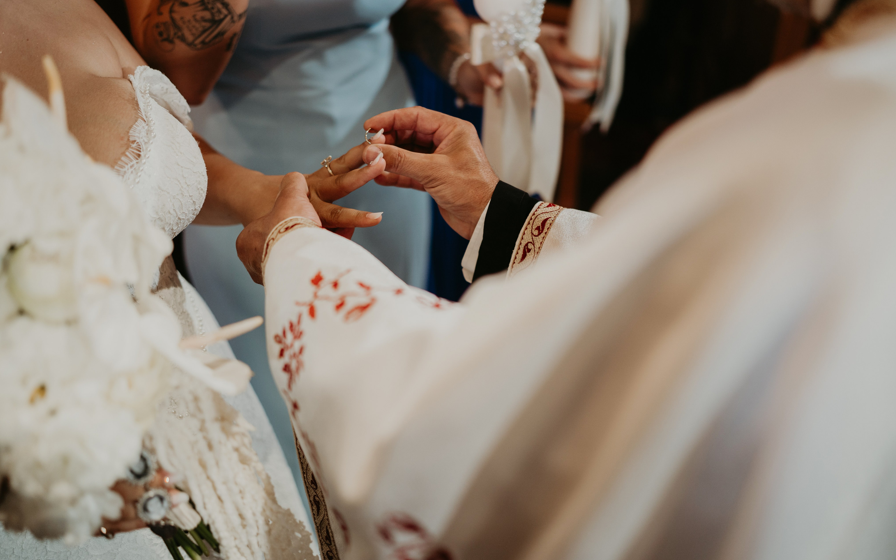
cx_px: 446
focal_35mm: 36
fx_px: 879
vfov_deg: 35.3
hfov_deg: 54.0
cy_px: 298
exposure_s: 1/400
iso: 500
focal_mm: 35
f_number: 1.4
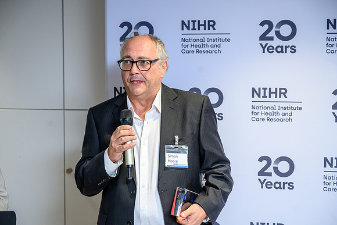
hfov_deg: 28.1
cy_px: 112
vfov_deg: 19.0
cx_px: 168
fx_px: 673
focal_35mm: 72
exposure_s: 1/200
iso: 1250
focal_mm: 70
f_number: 4.5
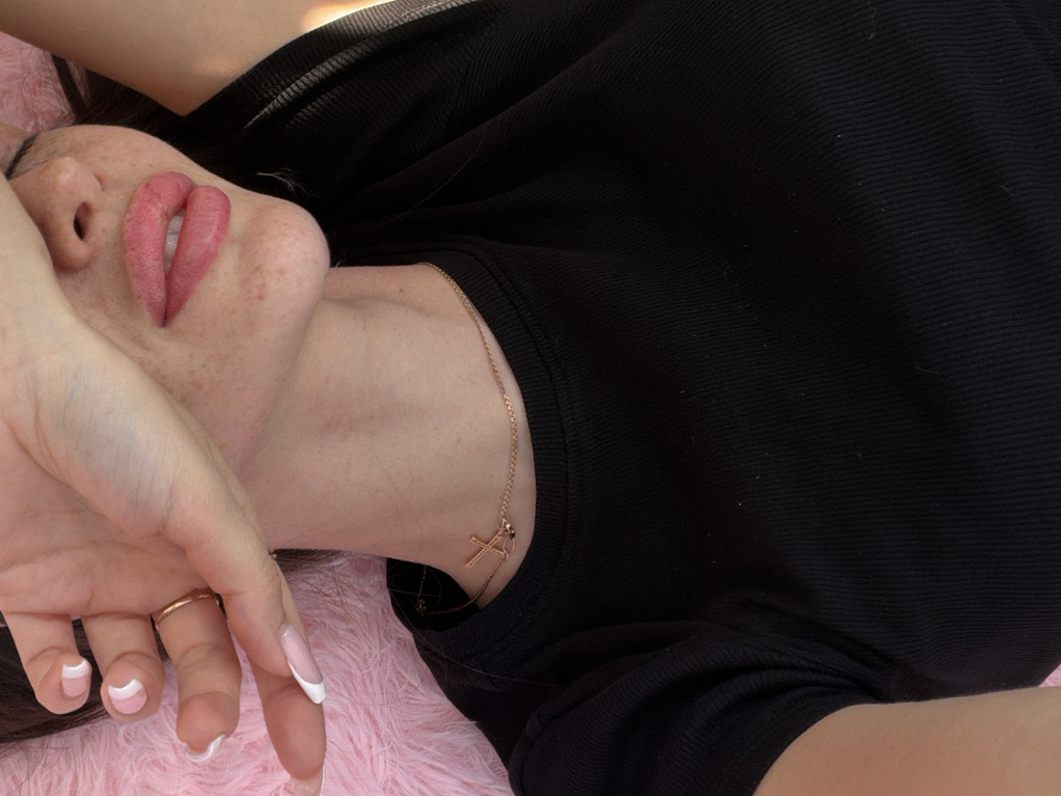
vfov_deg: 31.9
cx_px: 351
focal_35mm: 45
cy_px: 263
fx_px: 1380
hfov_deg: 41.5
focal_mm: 2.71
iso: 40
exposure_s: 1/121
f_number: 1.9
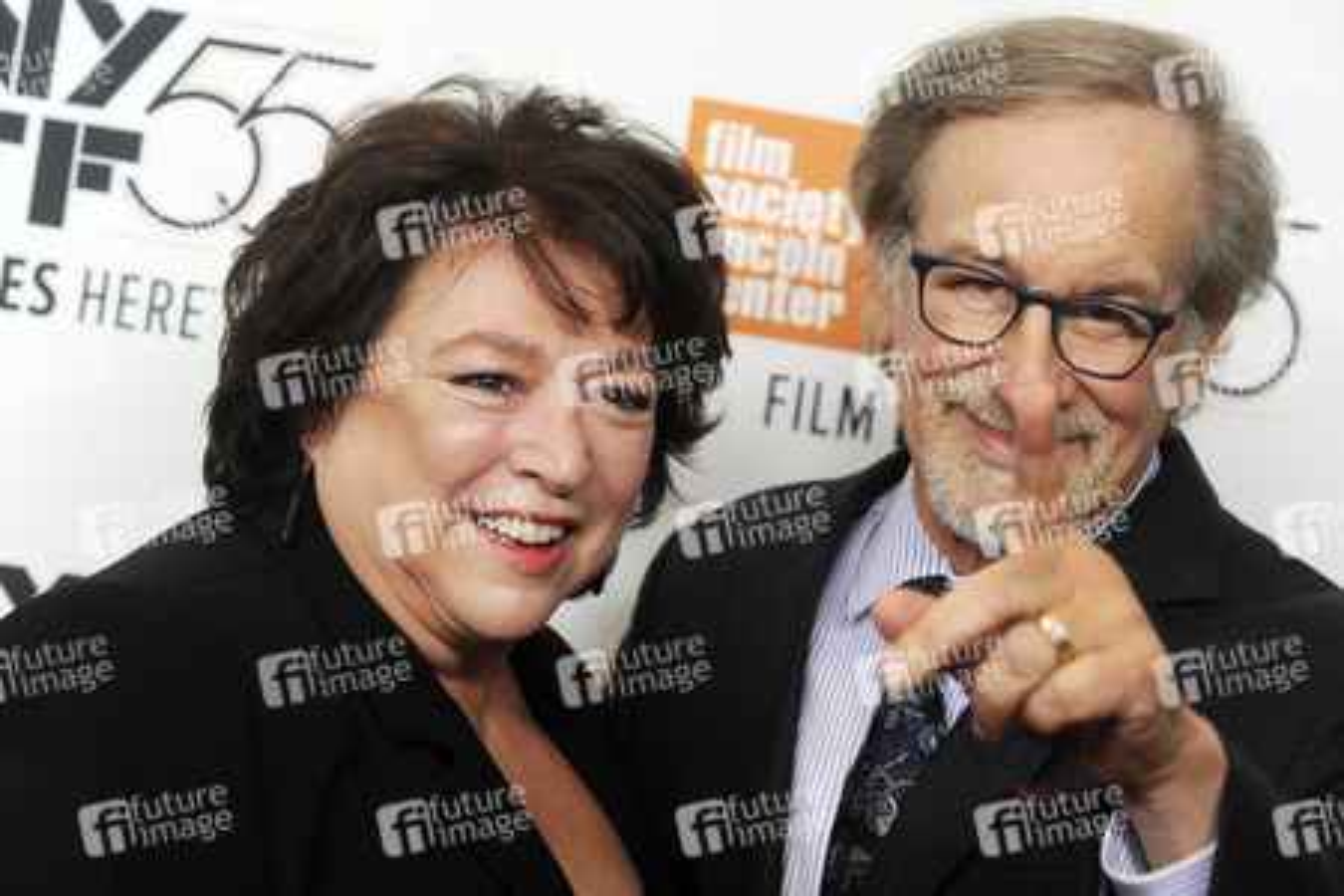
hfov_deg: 25.4
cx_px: 672
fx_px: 2986
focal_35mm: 80
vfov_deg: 17.1
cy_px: 448
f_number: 4.5
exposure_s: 1/160
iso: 1600
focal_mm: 80
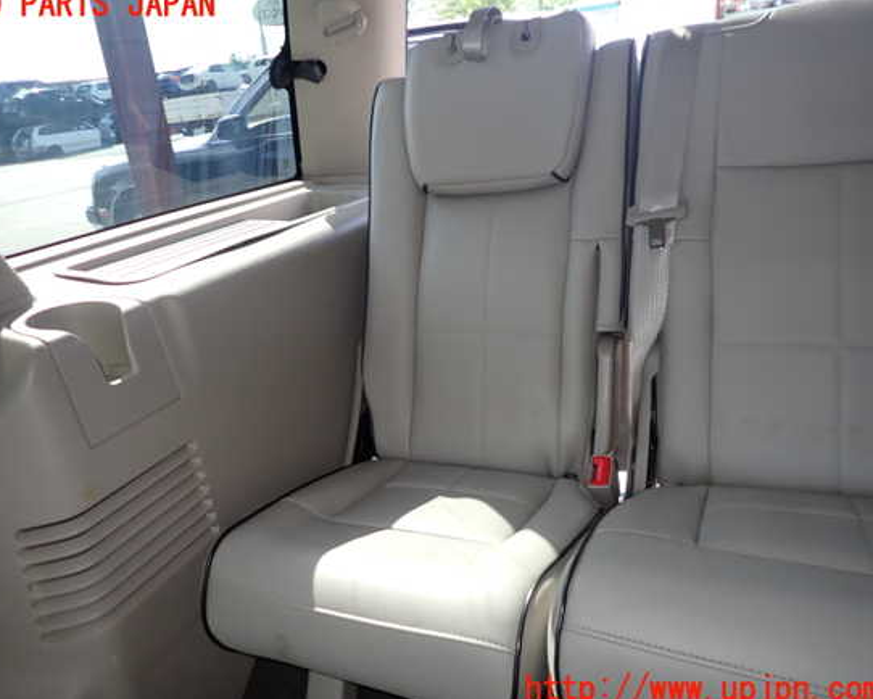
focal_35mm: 27
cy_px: 348
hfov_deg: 64.0
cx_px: 406
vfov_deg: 53.2
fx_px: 698
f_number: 5.6
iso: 125
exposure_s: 1/30
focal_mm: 4.5
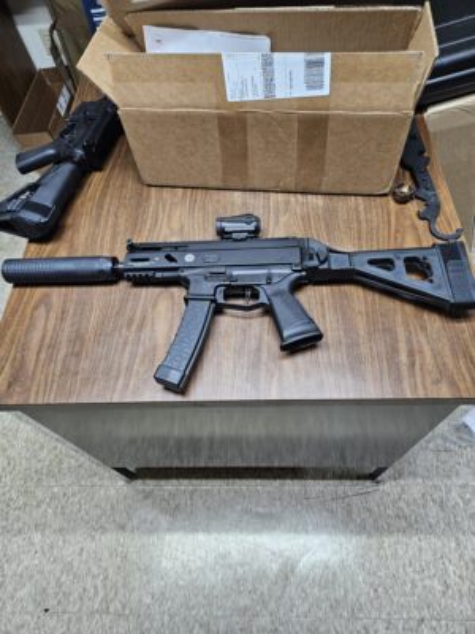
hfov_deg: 58.9
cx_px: 238
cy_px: 317
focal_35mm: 23
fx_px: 421
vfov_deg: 73.9
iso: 320
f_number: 1.8
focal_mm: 5.4
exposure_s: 1/120
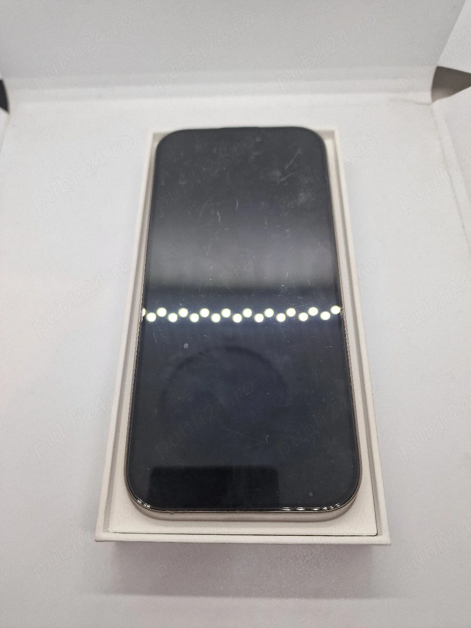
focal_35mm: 23
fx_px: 417
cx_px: 236
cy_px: 314
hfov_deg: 58.9
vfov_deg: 73.9
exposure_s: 1/182
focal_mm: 6.4
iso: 50
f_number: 1.8
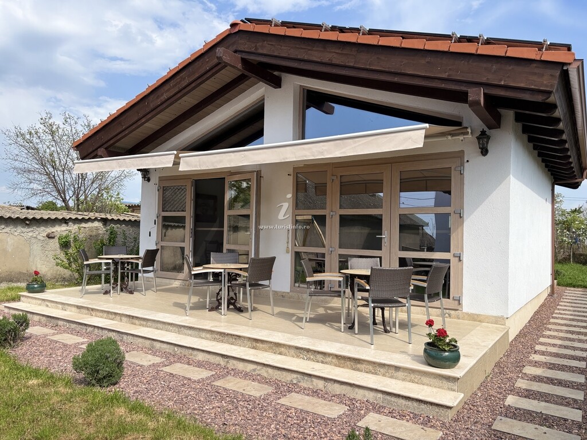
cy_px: 220
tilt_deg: +1.6
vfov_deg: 53.1
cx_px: 294
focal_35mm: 26
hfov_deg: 67.3
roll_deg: -2.0
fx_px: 441
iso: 50
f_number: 1.6
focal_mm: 5.96
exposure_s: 1/3021
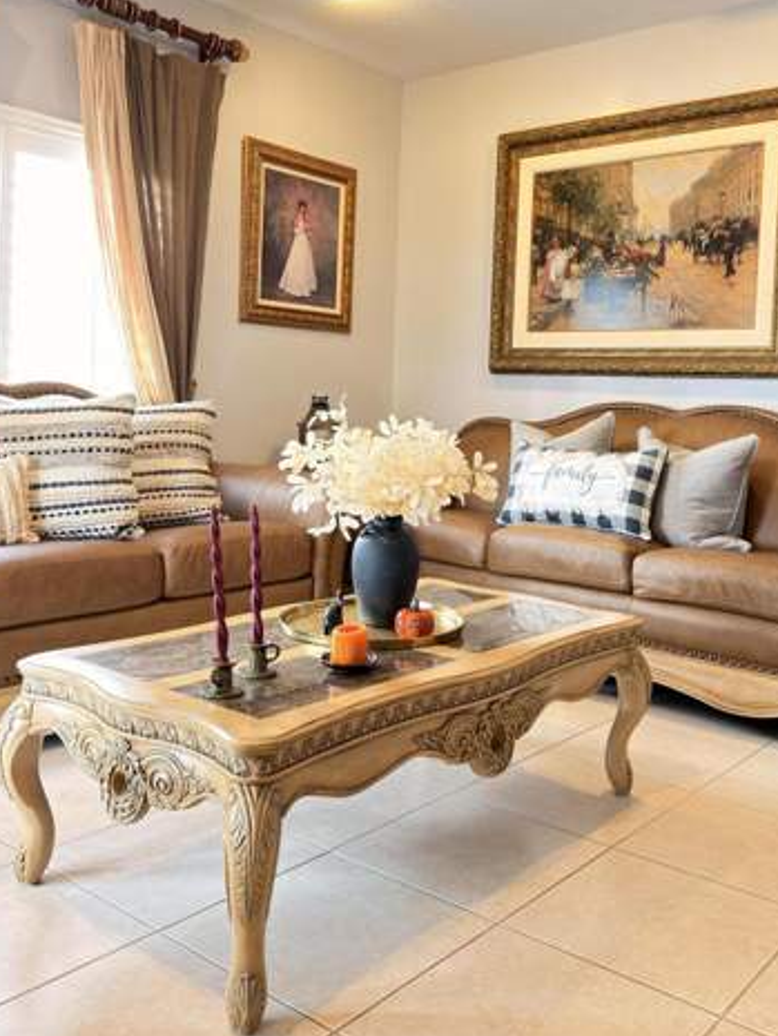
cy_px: 419
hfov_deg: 42.9
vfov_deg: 55.0
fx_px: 988
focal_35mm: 33
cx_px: 437
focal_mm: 6.76
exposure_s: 1/40
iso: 500
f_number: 1.78
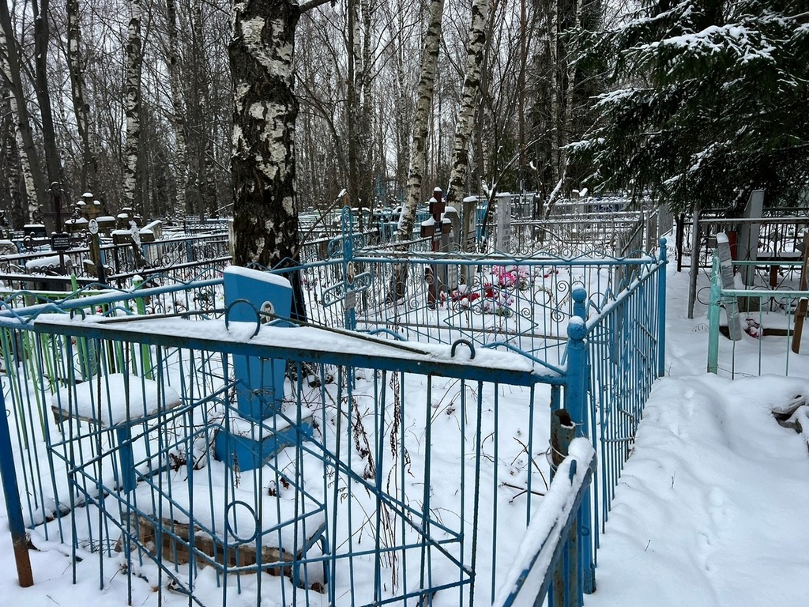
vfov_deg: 53.1
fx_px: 608
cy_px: 304
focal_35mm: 26
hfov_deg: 67.3
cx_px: 404
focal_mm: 5.7
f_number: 1.5
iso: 80
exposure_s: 1/121
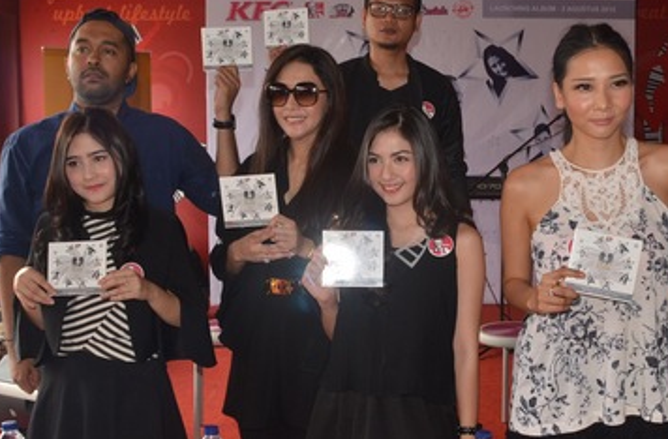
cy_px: 193
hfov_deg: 50.8
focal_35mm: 38
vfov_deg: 34.7
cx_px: 357
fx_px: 702
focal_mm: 22
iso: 500
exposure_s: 1/125
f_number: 9.5
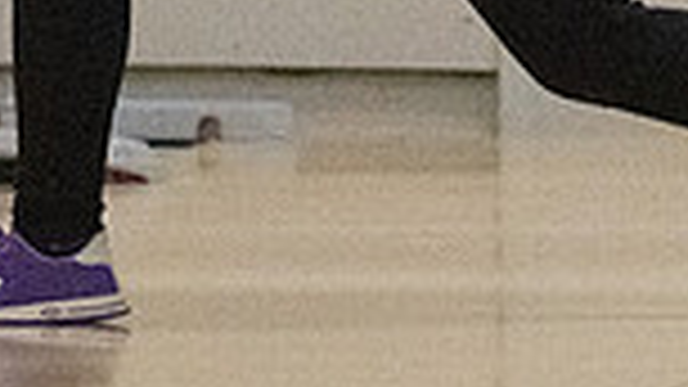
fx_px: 14136
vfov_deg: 1.6
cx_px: 301
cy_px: -306
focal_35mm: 775
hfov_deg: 2.8
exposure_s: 1/1250
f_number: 4
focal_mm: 130
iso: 10000
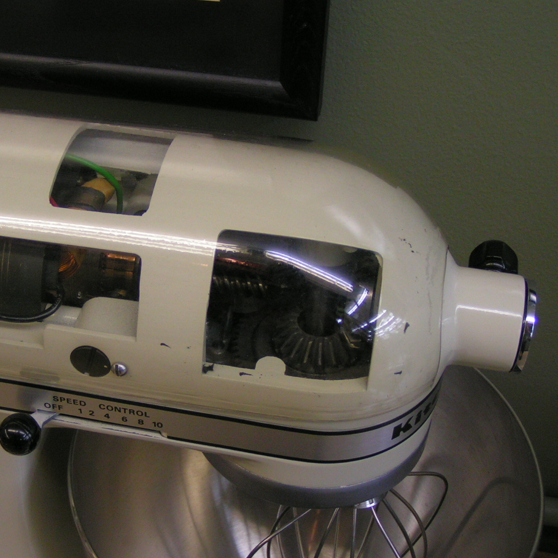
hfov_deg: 30.3
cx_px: 184
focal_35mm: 56
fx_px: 1021
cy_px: 285
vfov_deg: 30.6
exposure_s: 1/50
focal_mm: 6.9
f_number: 2.8
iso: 125
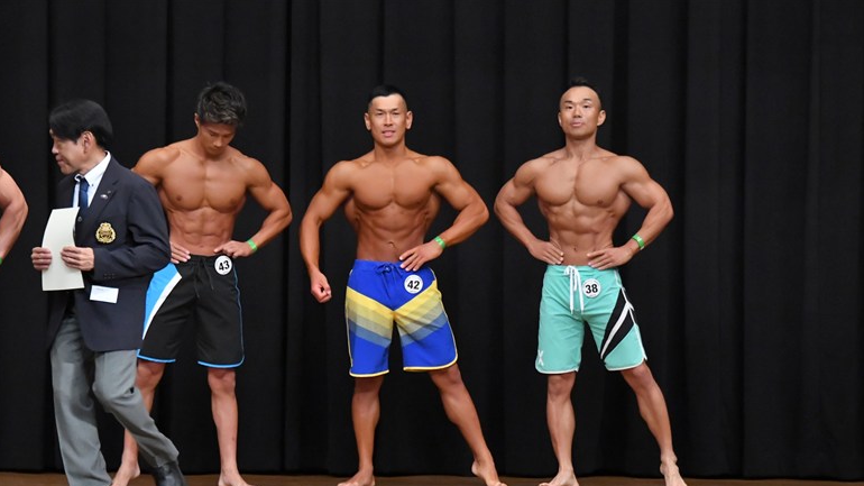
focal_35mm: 213
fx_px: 4879
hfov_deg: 10.1
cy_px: 288
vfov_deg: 5.7
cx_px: 430
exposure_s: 1/400
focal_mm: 135
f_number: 5.6
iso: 8000
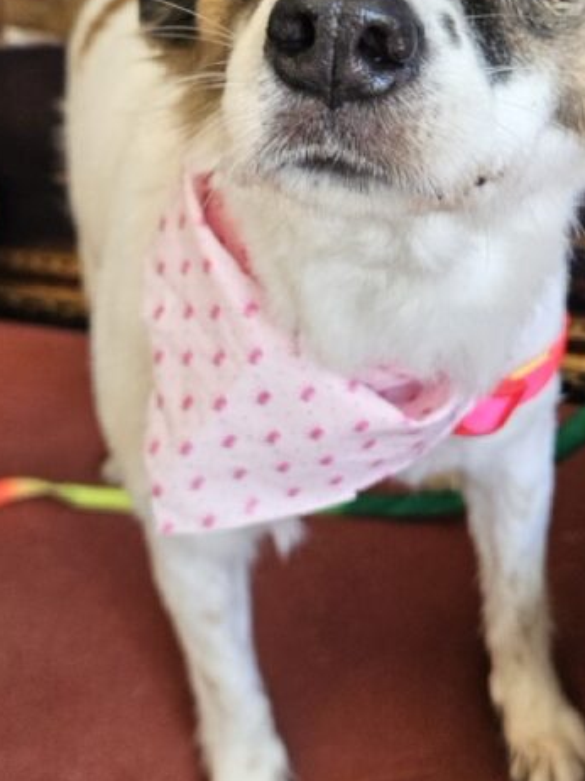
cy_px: 218
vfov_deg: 36.8
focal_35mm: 51
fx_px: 1150
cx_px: 369
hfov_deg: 28.4
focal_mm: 5.4
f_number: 1.8
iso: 80
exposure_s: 1/207
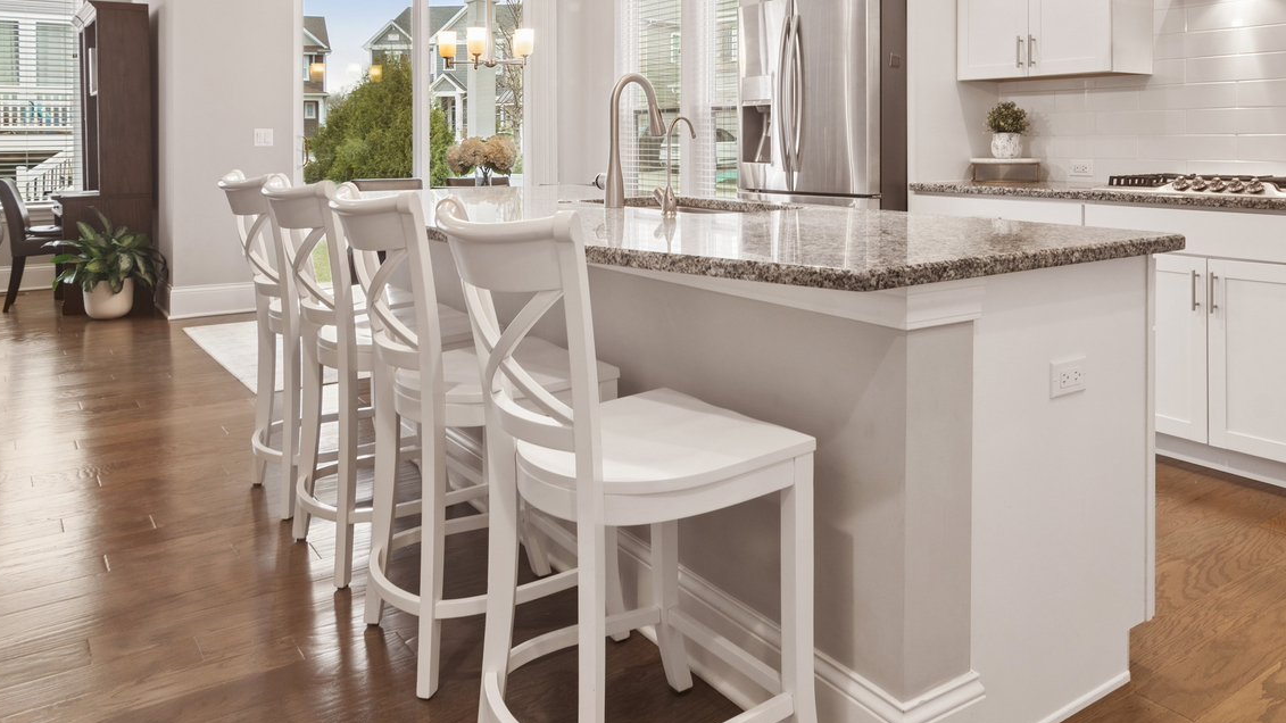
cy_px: 141
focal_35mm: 27
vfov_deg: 41.0
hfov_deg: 69.6
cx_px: 724
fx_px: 921
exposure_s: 1/4
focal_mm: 12
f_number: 8
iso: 200
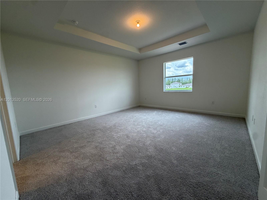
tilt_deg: -6.7
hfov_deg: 102.1
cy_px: 100
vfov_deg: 85.7
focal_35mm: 14
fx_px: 108
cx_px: 134
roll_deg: +3.2
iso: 160
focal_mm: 2.22
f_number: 2.2
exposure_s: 1/120
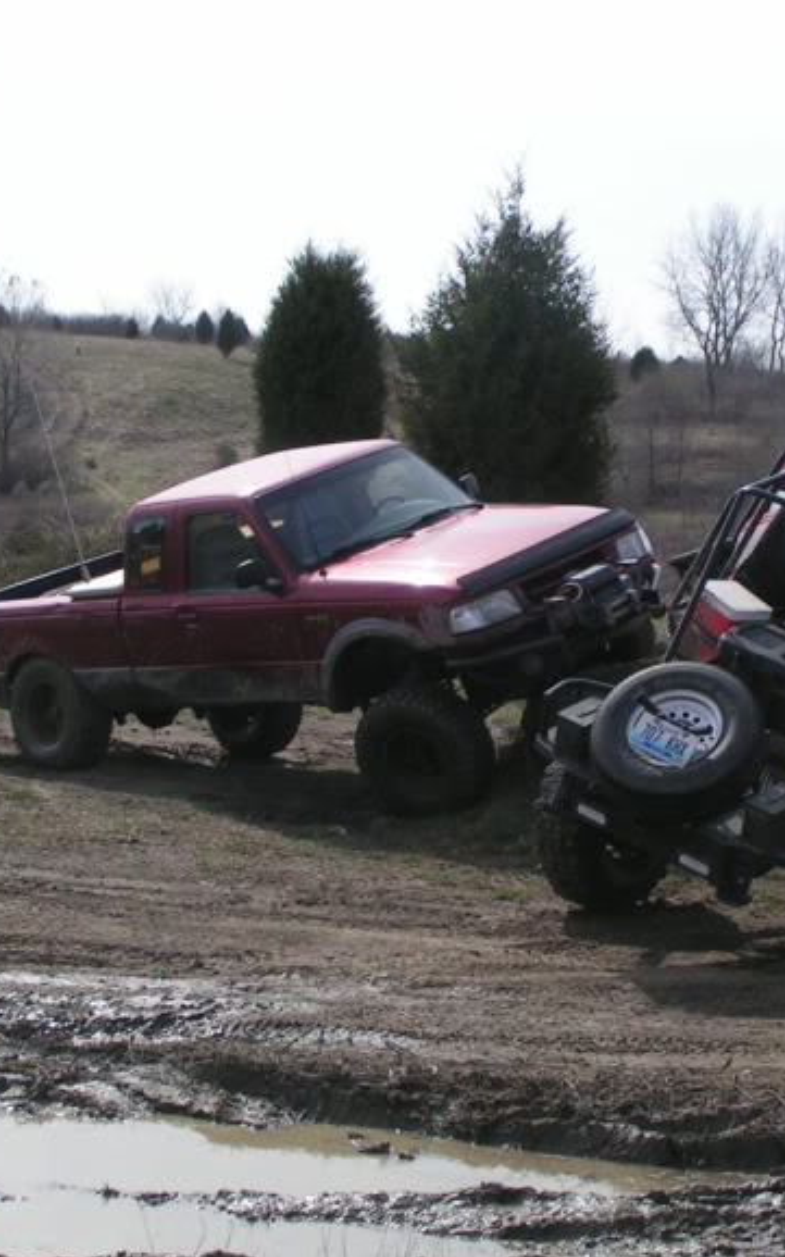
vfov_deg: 23.6
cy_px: 628
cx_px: 596
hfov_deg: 14.8
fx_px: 3014
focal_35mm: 88
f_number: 6.3
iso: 50
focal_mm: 9.2
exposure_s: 1/400
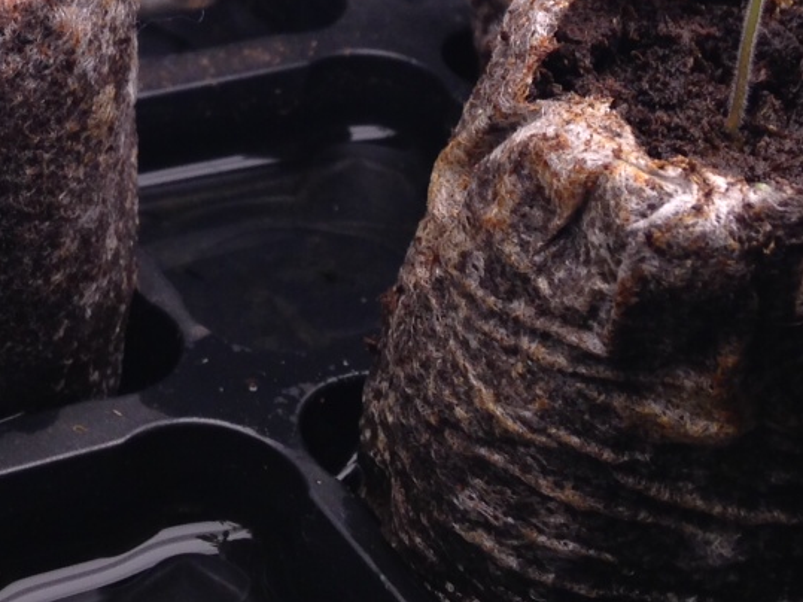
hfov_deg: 19.3
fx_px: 2319
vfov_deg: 14.4
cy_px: -82
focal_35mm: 100
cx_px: 70
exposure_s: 1/60
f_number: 2.4
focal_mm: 4.12
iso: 64
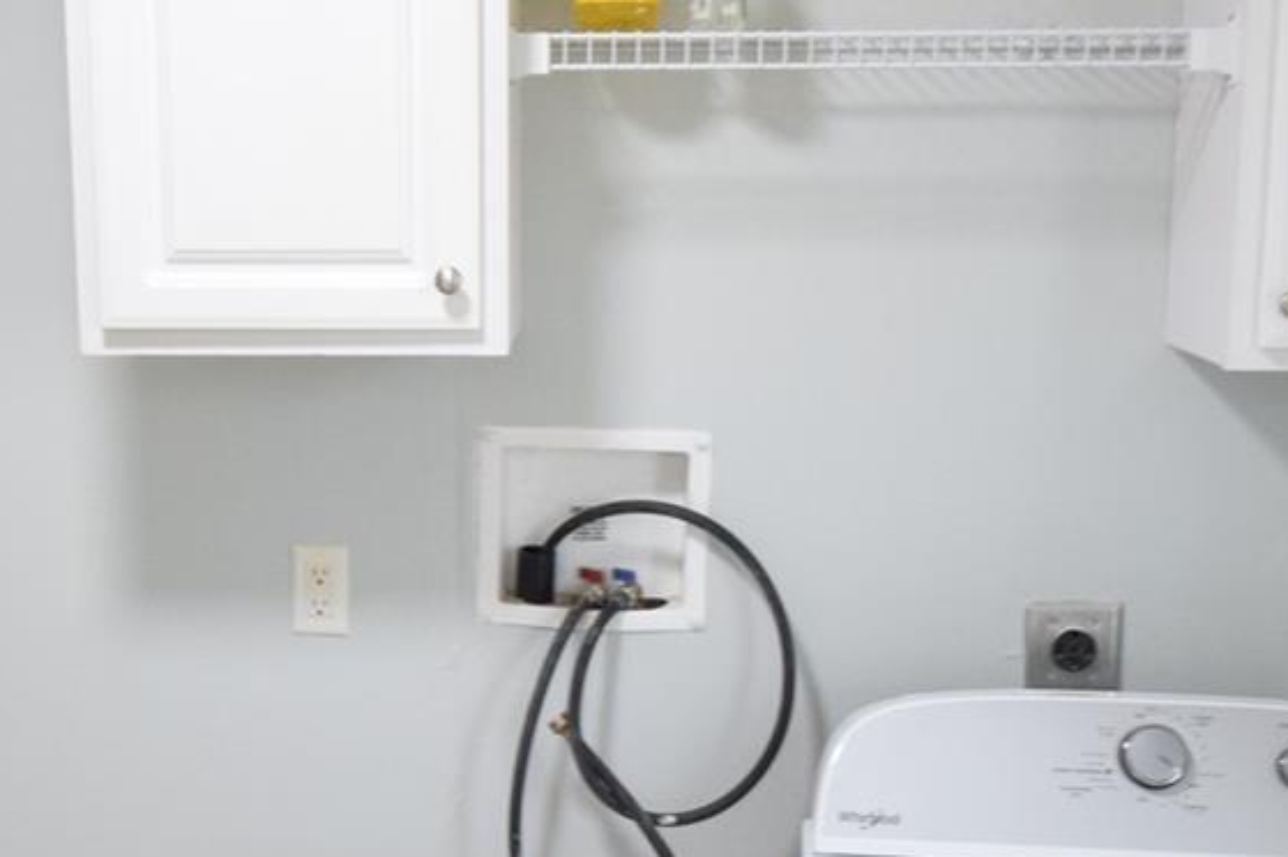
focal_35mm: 55
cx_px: 472
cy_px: 577
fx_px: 1967
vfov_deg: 24.5
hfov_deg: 36.0
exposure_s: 1/6
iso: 800
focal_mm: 10
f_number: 13
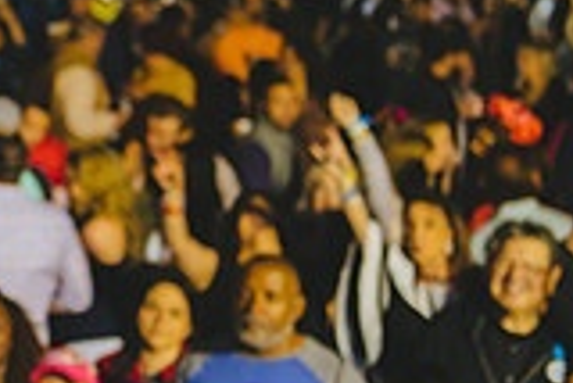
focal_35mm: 182
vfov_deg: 7.5
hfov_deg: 10.5
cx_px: -506
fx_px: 2899
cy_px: -5
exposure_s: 1/80
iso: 800
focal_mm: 45
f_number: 3.5
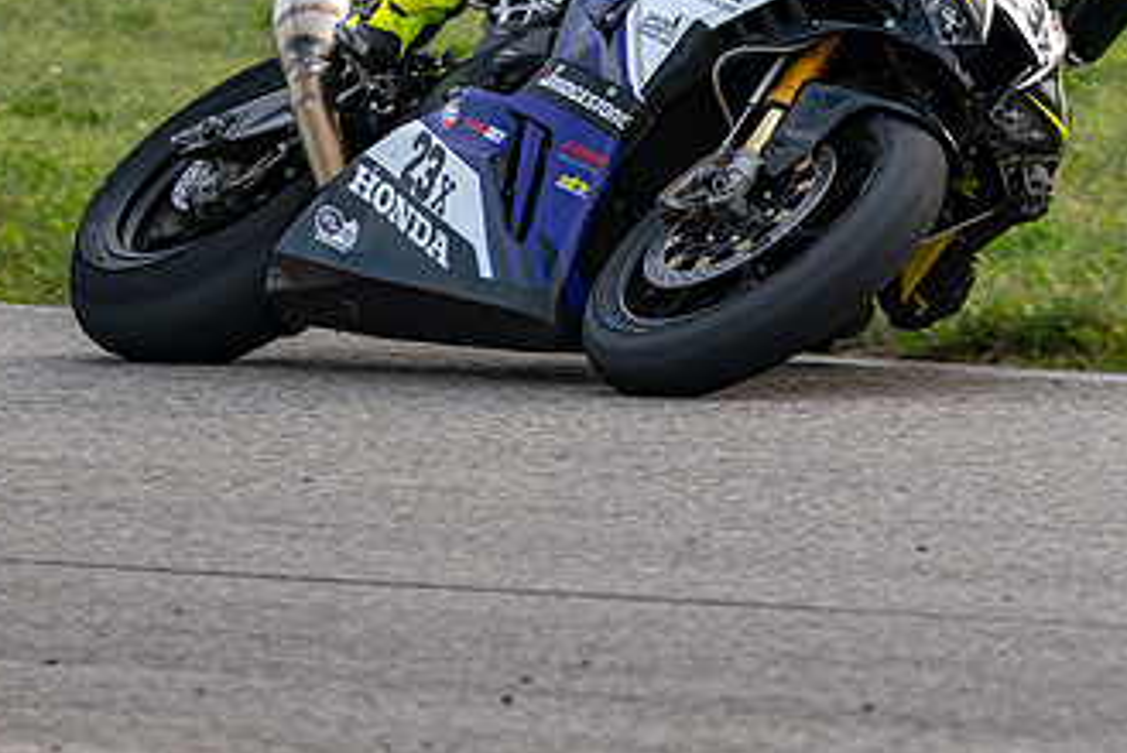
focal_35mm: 666
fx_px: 20867
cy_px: 71
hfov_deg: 3.1
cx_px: 1123
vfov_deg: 2.1
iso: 450
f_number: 6
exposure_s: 1/1250
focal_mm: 290
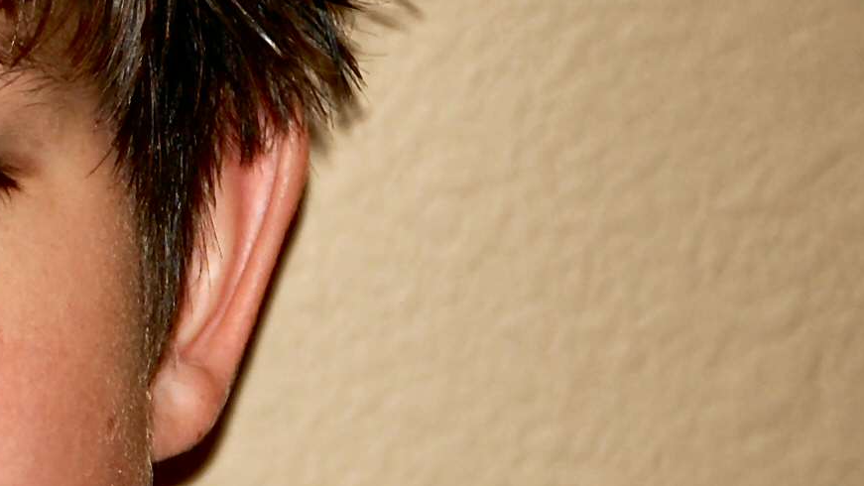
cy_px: 444
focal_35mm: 607
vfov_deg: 2.0
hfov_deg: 3.5
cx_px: -330
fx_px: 13907
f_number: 5
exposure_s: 1/60
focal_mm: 112
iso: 400
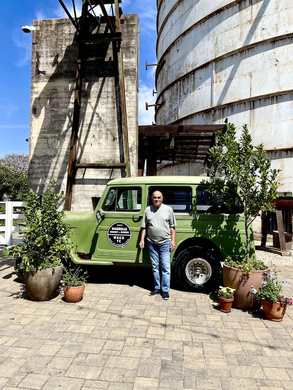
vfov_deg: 69.4
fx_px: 282
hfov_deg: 54.9
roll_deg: -0.2
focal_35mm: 25
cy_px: 195
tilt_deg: +3.8
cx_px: 146
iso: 32
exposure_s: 1/3344
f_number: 1.6
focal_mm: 5.1
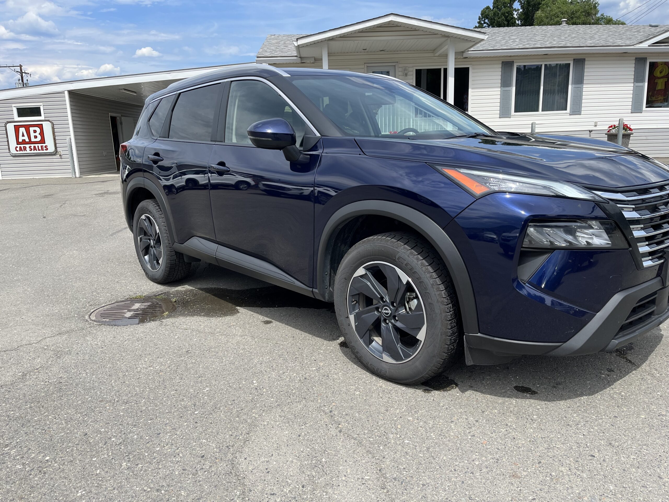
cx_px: 334
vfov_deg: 53.1
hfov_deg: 67.3
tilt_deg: -14.0
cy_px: 251
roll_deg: +3.2
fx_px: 502
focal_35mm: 26
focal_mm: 5.1
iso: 50
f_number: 1.6
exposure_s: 1/2463
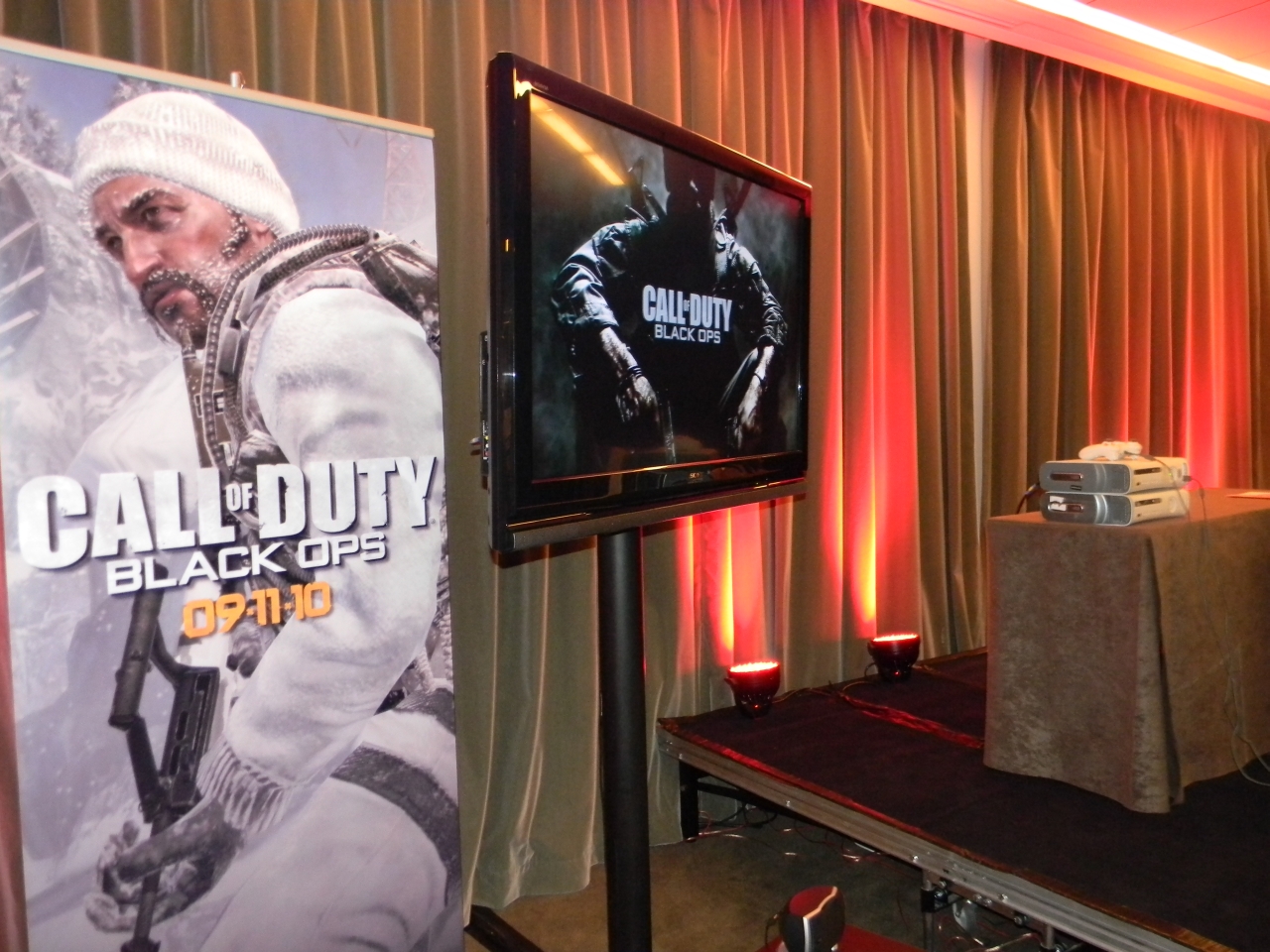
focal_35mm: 28
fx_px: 1027
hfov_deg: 63.4
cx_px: 635
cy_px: 476
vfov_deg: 49.7
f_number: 3.5
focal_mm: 5
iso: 400
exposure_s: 1/8
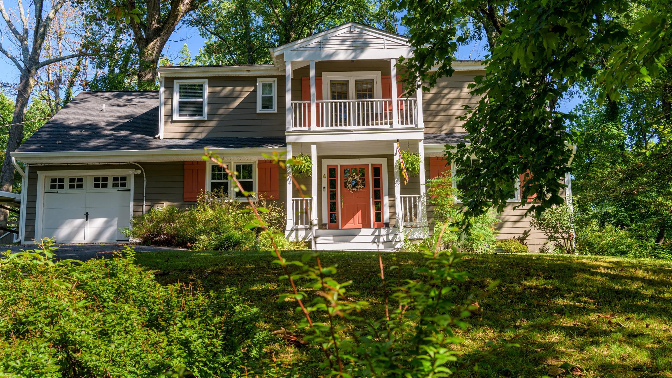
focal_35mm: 38
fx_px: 677
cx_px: 337
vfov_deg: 31.2
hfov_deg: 52.8
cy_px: 184
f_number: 13
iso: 160
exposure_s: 1/60
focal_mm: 36
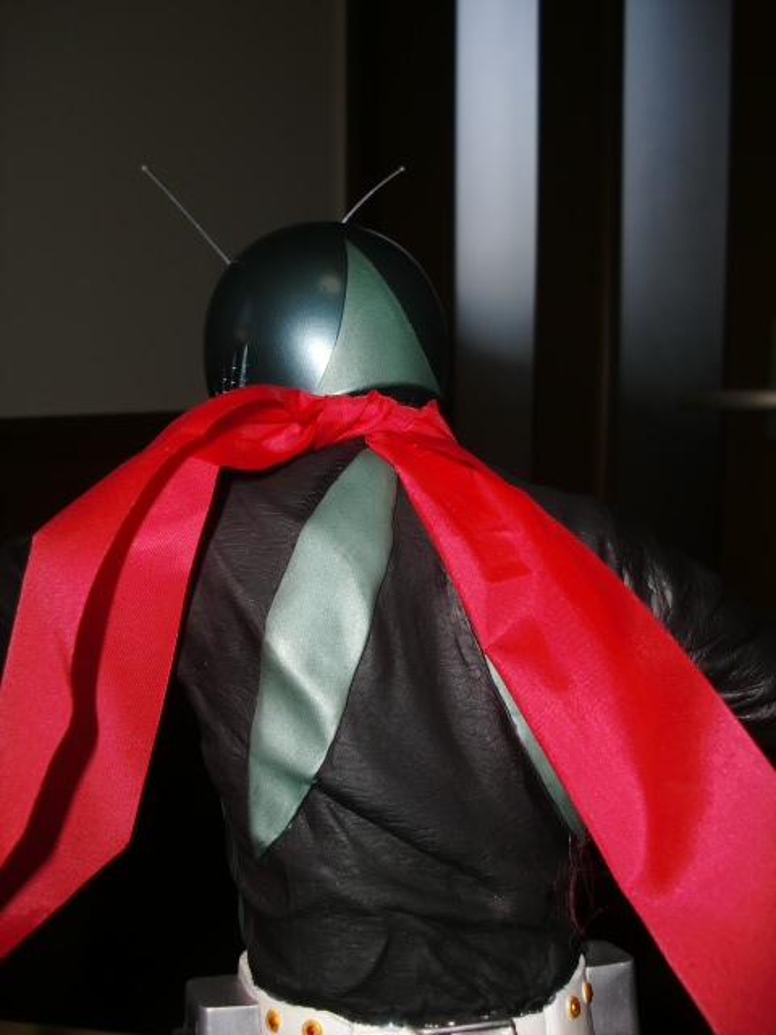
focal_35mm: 36
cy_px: 518
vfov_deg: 51.4
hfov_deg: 39.7
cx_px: 388
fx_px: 1076
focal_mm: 6.3
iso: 64
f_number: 7.9
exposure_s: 1/40
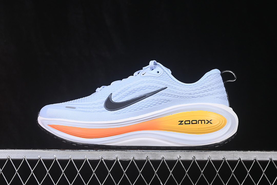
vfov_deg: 18.2
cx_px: 138
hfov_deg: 27.0
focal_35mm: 75
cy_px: 92
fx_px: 577
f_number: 8
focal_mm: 50
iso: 160
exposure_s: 1/80
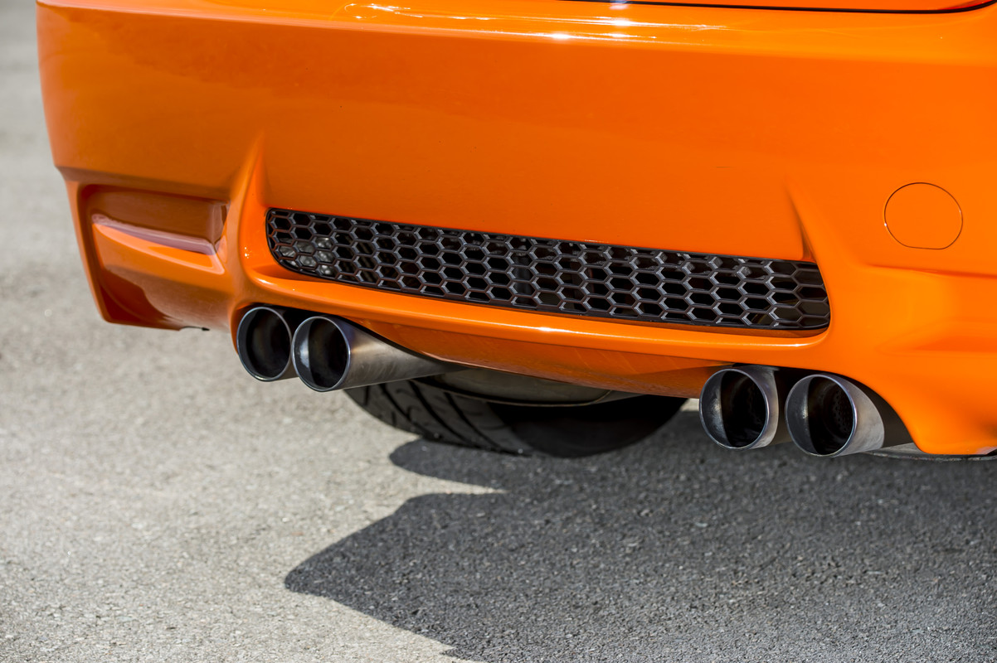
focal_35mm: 140
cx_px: 498
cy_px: 332
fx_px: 3875
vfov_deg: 9.8
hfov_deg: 14.7
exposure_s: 1/160
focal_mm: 140
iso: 100
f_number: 8
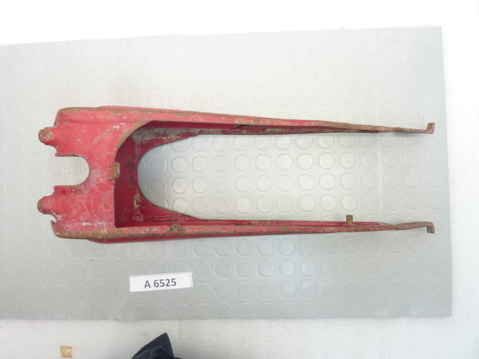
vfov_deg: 54.9
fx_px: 346
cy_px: 180
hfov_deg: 69.4
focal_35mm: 25
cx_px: 240
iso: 80
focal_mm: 4.1
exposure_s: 1/8
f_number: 3.3
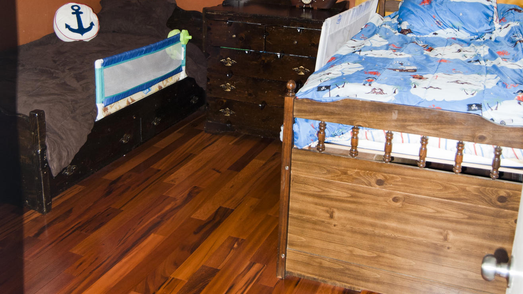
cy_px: 55
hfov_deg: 47.4
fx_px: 596
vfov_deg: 27.1
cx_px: 260
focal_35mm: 43
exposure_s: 1/60
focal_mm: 18
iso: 200
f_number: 3.5
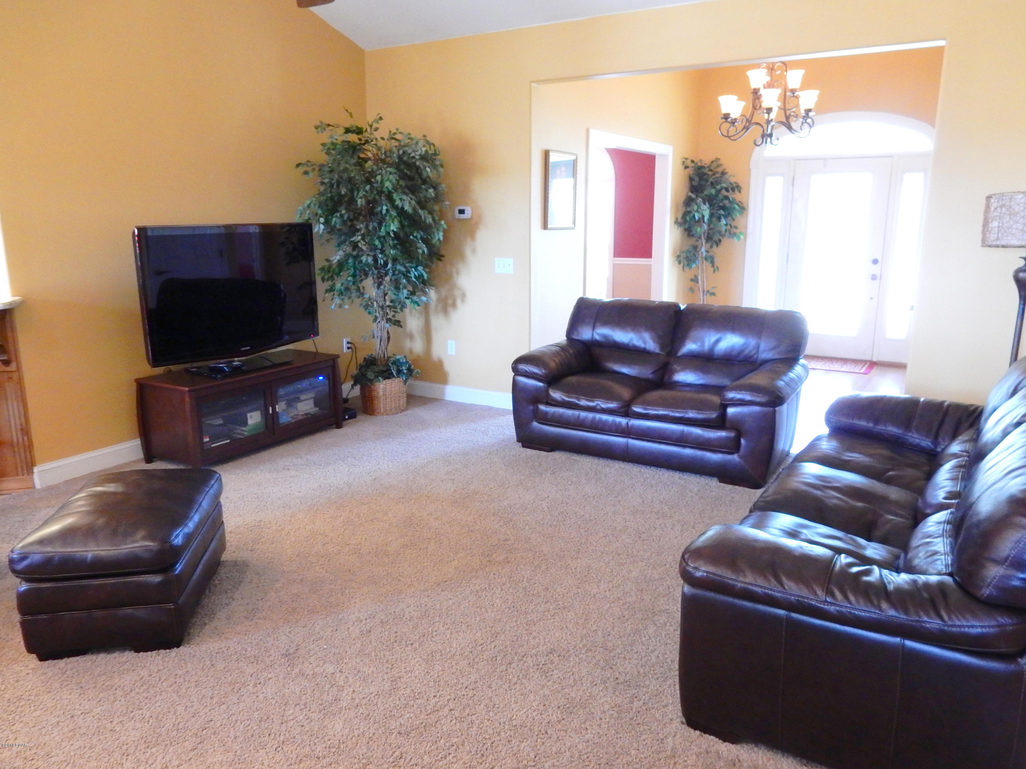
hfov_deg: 69.4
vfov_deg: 54.9
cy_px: 384
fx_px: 741
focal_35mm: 25
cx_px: 513
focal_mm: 4.5
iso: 400
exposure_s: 1/10
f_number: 3.7
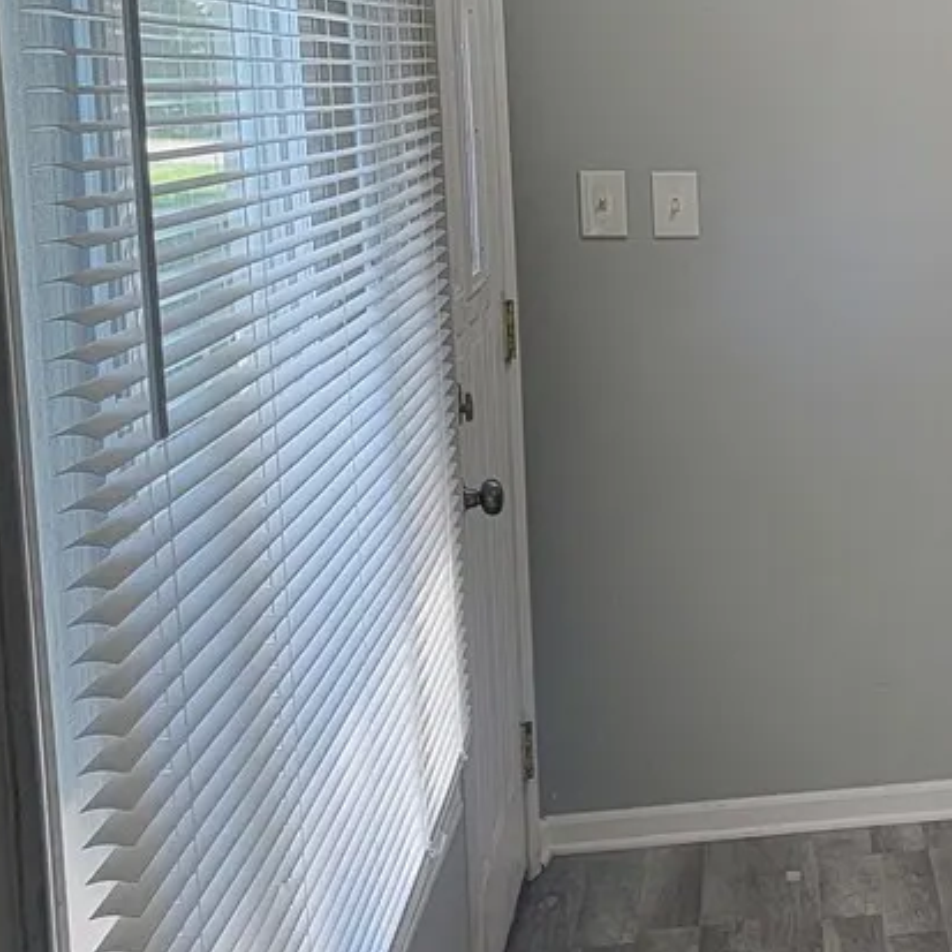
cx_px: 1542
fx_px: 2302
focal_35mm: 74
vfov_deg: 23.3
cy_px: 392
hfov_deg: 19.4
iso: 125
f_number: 1.8
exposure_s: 1/120
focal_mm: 6.7
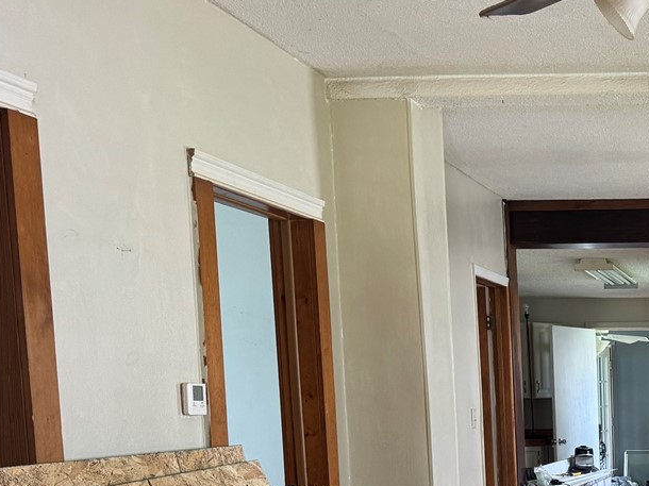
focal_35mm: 63
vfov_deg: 22.1
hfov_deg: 27.7
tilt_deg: -6.9
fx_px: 1181
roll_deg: +0.4
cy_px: 526
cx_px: 738
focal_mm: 6.76
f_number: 1.78
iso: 200
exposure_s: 1/66
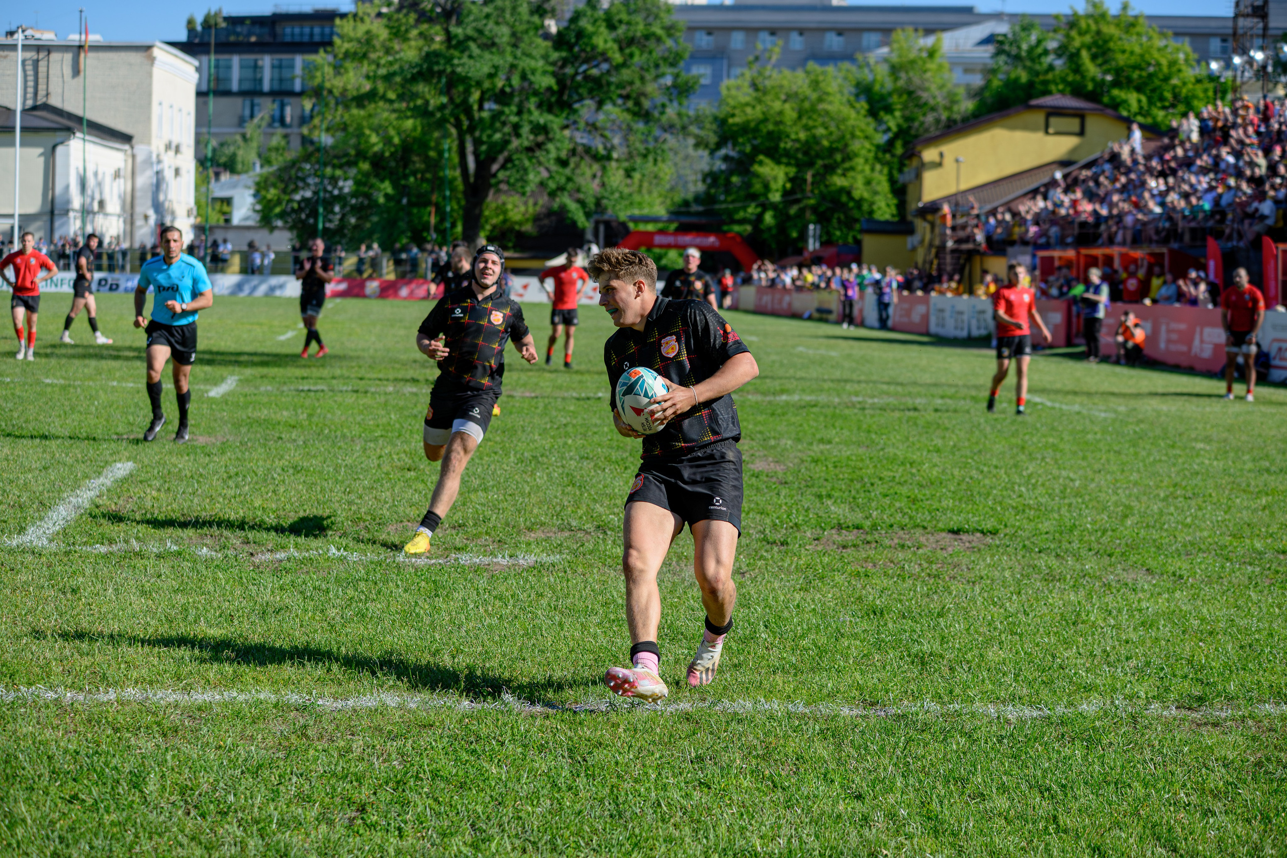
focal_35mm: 70
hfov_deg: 28.8
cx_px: 644
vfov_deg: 19.5
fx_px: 2502
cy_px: 429
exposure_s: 1/4000
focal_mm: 70
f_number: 4
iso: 320
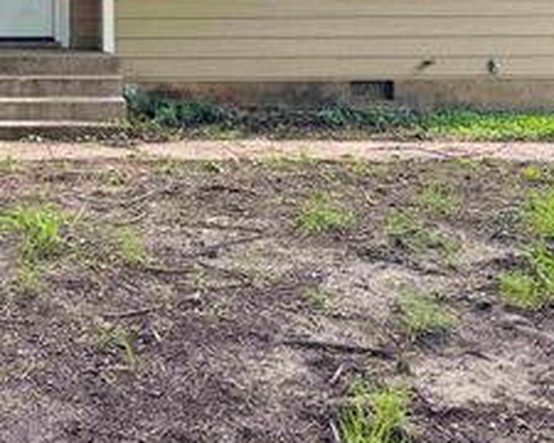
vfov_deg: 27.9
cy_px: 33
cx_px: 25
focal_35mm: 52
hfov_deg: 33.5
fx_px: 853
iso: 80
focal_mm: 6.76
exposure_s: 1/163
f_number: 1.78
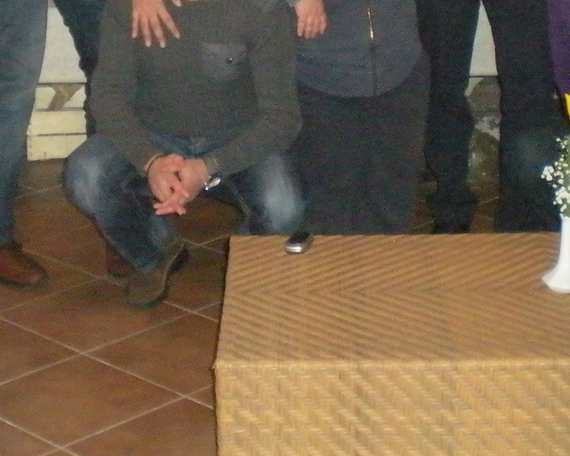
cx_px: 236
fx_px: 1738
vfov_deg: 14.6
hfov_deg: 18.6
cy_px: -42
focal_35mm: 103
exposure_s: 1/60
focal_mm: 6.3
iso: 800
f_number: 3.1
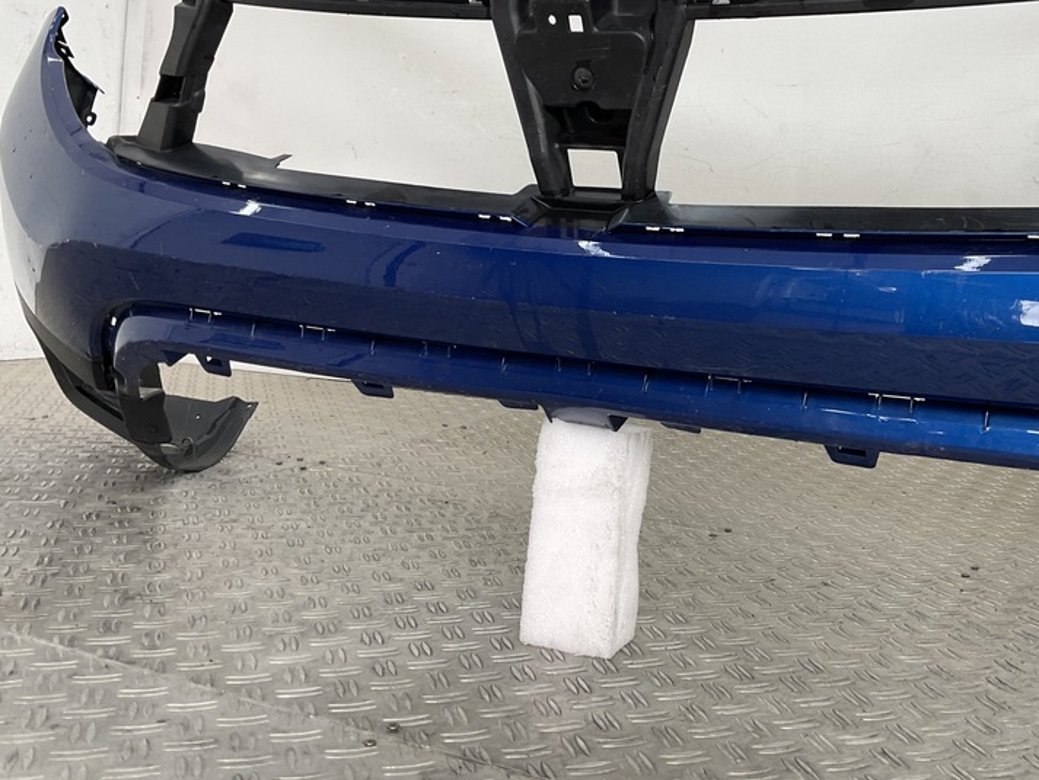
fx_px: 1231
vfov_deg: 35.0
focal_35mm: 41
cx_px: 659
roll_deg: -2.9
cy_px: 305
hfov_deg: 45.3
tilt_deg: -7.7
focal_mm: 3
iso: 16
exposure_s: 1/120
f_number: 1.8
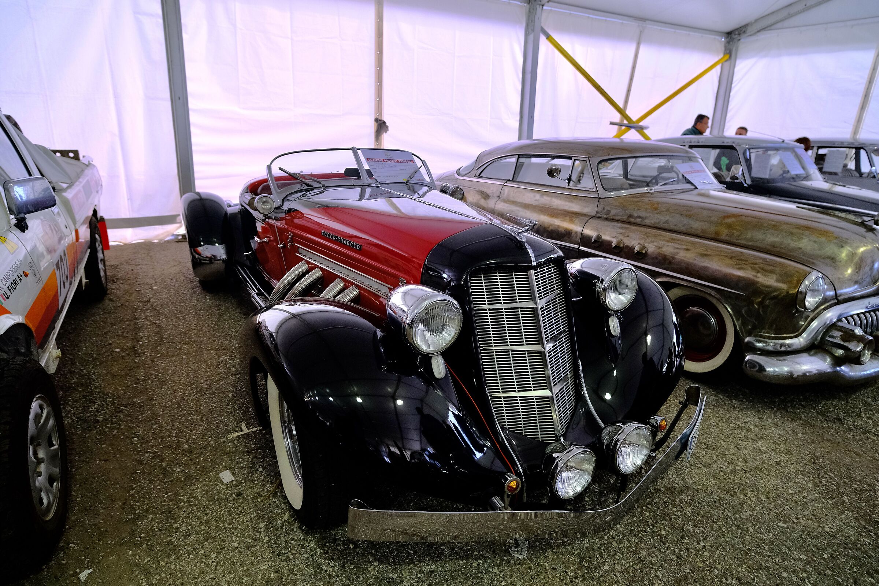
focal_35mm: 20
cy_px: 293
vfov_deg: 61.9
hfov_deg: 84.0
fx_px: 488
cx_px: 440
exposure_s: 1/320
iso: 1600
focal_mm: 13
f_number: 2.8
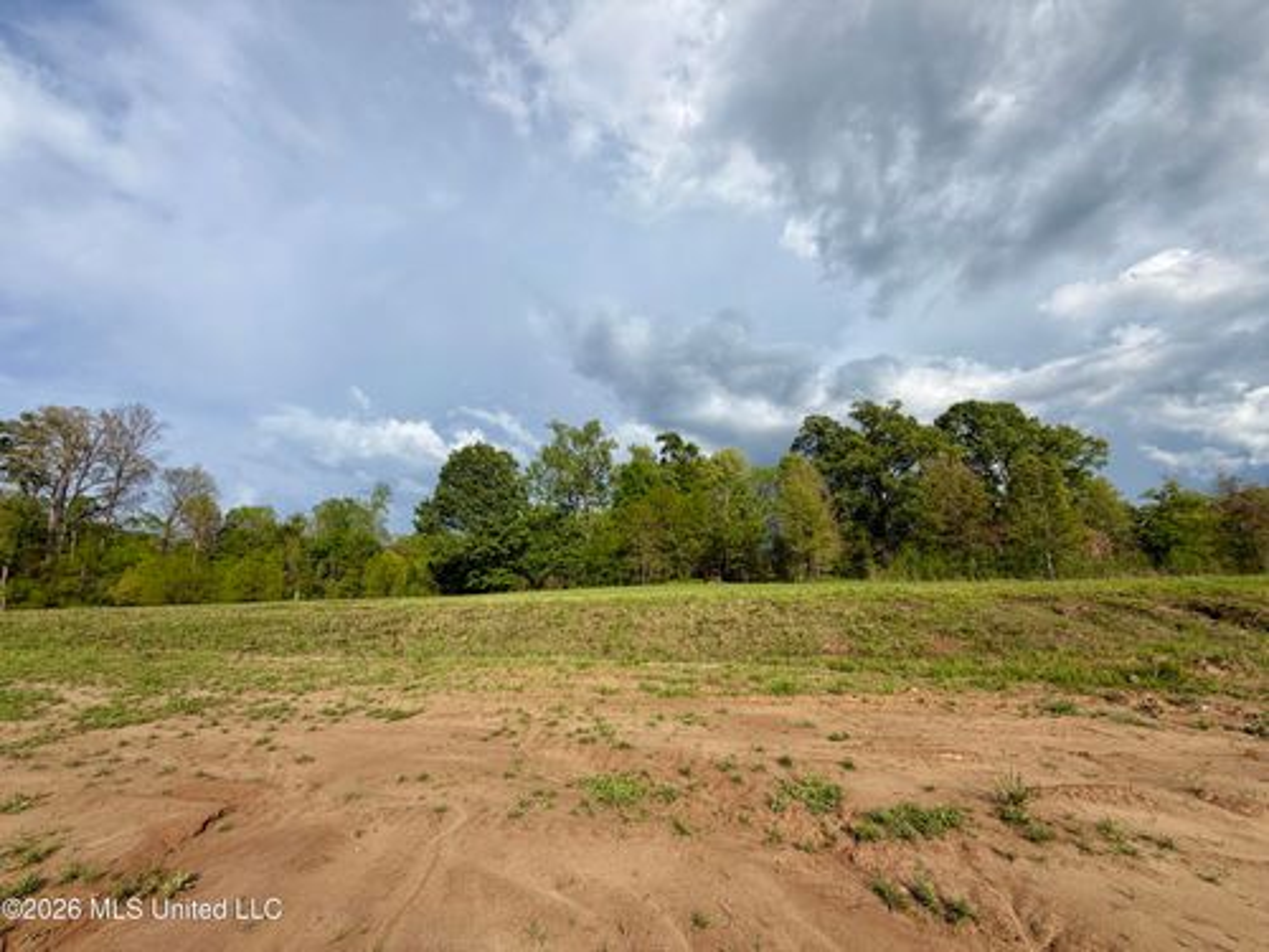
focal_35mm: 14
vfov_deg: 85.7
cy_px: 476
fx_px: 513
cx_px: 634
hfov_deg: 102.1
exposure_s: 1/1285
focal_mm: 2.22
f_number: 2.2
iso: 20
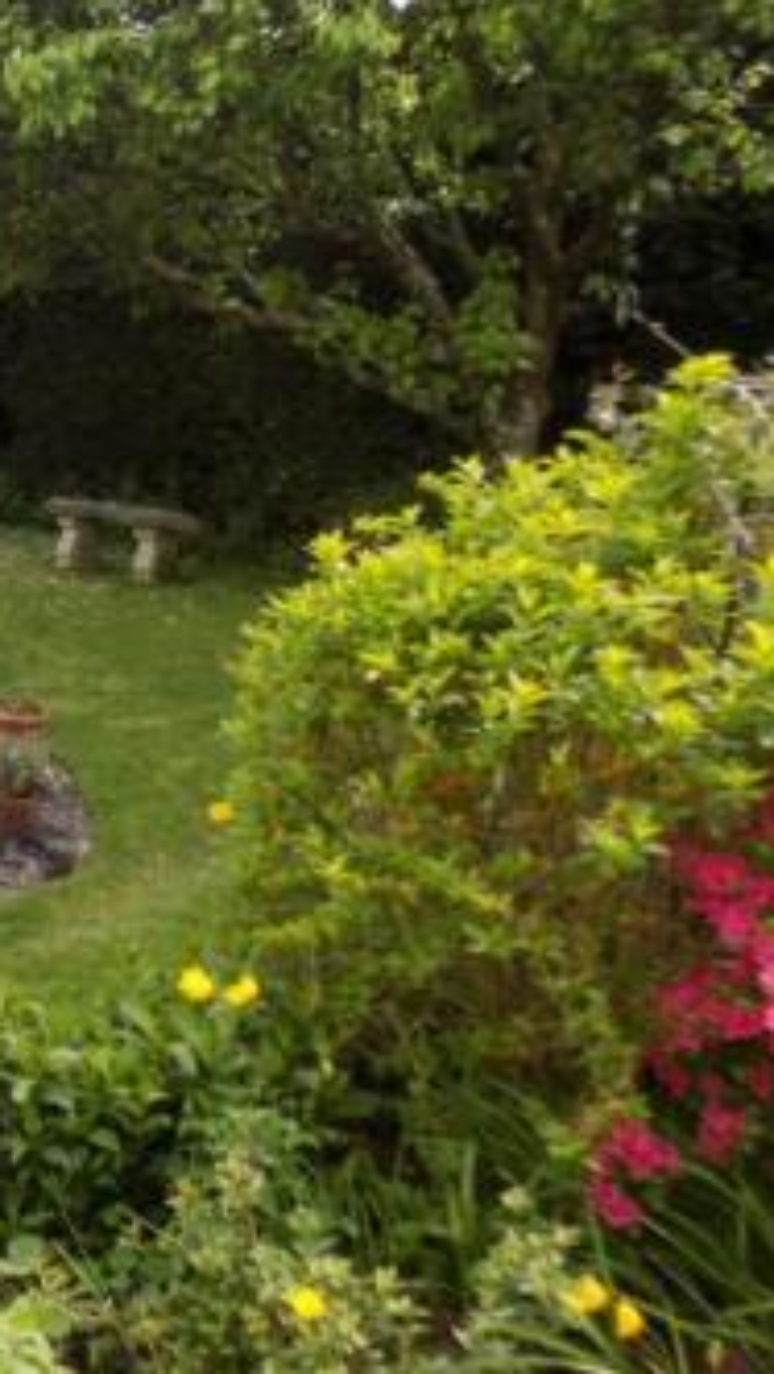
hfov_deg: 23.2
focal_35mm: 44
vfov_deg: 46.2
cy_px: 565
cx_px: -300
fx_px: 1604
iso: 80
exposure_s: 1/160
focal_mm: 4
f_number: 3.1
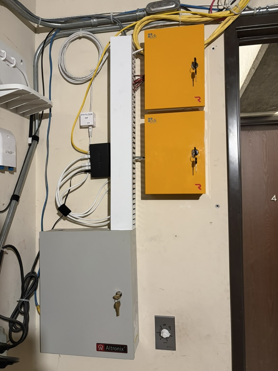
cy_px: 186
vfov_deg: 67.3
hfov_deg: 53.1
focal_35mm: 26
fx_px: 278
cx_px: 139
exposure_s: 1/40
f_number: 1.6
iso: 400
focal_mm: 5.96
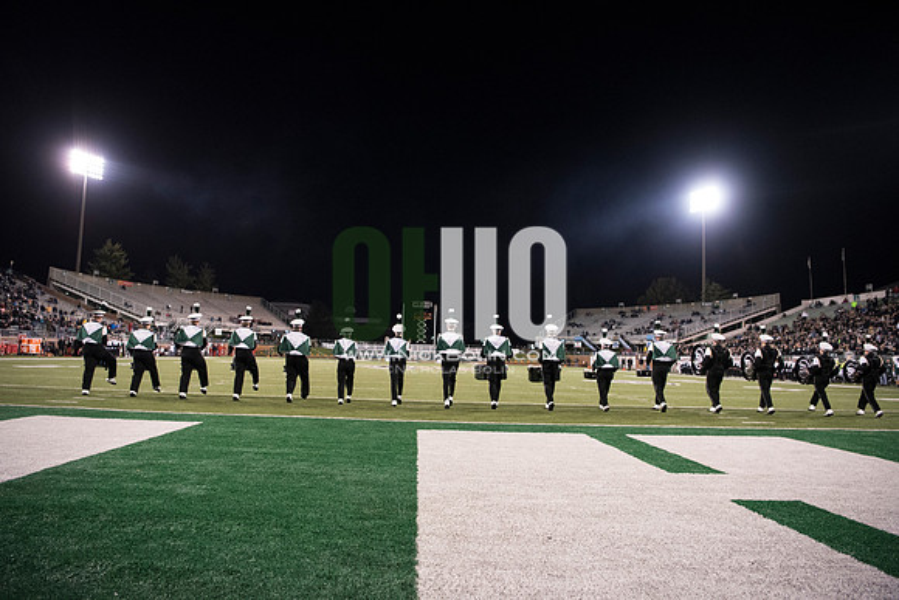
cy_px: 300
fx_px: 599
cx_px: 450
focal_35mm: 24
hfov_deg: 73.7
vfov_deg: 53.2
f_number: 3.2
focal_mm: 24
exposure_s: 1/800
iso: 4000
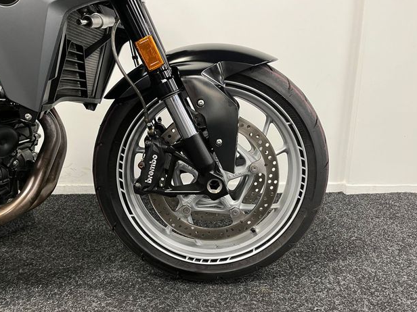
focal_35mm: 27
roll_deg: +0.7
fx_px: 325
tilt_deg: -14.8
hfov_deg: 65.3
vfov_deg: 51.3
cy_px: 161
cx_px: 207
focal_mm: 5.1
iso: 250
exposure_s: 1/50
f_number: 1.6
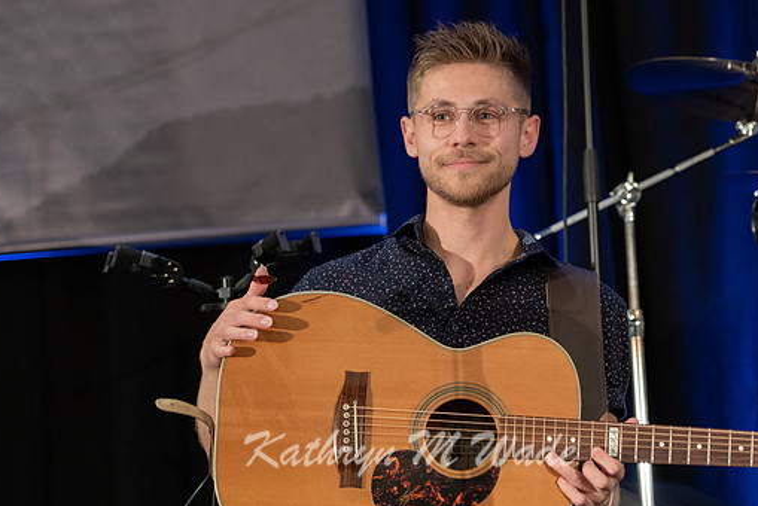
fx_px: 4129
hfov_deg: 10.5
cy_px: 252
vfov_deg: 7.0
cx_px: 410
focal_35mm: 196
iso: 5000
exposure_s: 1/160
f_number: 6.3
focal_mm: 172
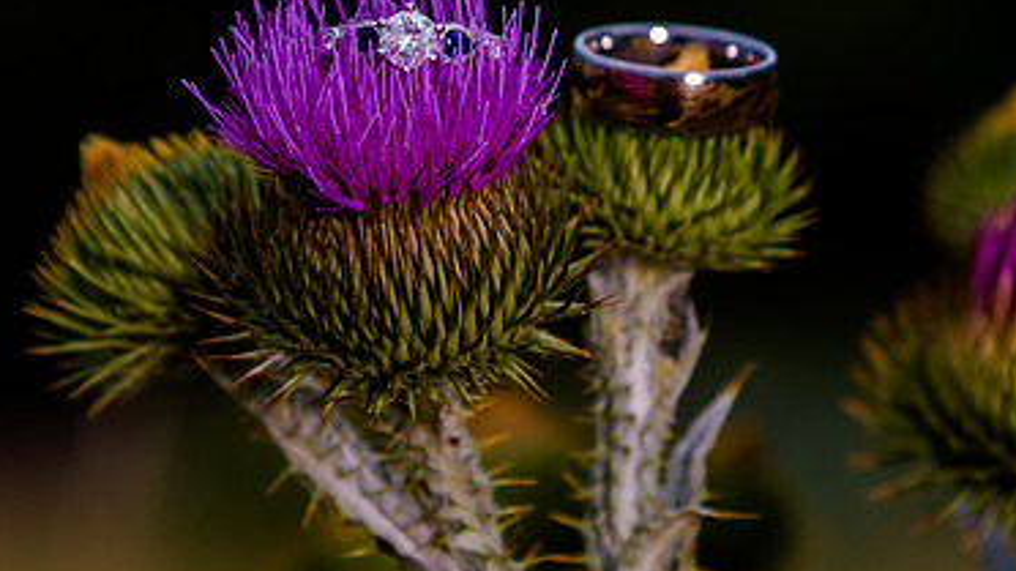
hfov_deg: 9.6
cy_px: 174
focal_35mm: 225
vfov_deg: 5.4
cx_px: 580
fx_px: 6060
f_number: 5.6
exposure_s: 1/250
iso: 800
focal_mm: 120
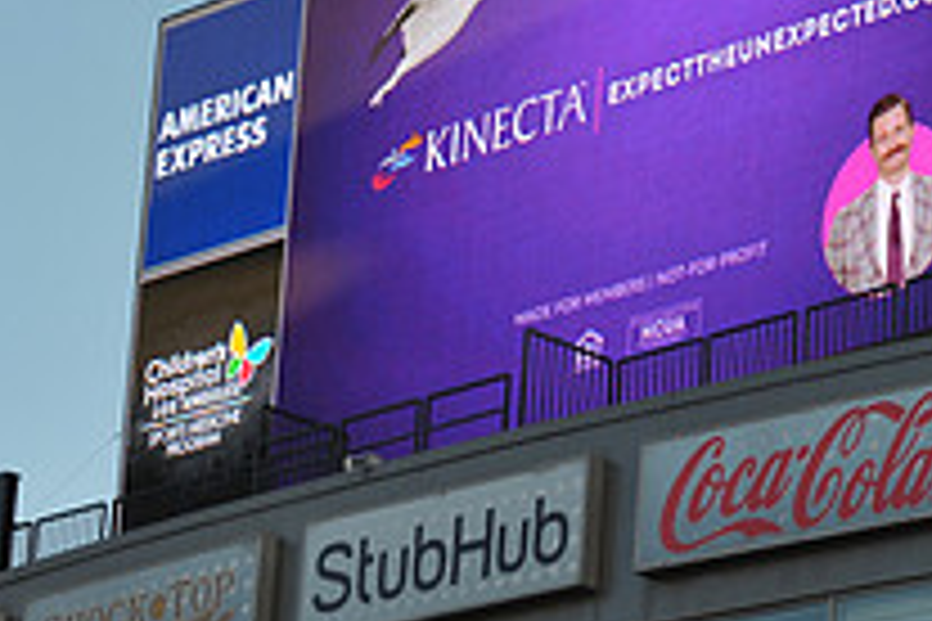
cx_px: 675
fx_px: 5799
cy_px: 68
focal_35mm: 224
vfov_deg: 6.1
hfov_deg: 9.2
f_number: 8
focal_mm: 80
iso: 200
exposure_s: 1/250
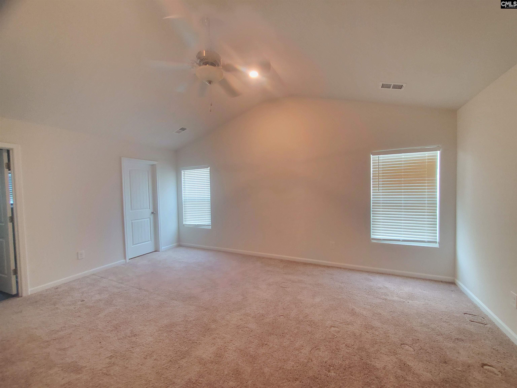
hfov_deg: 106.2
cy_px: 194
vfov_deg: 89.9
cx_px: 258
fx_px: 194
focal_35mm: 13
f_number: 2.2
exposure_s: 1/40
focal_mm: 1.8
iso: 500
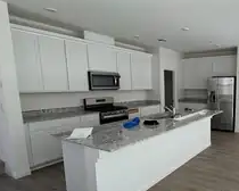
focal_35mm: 26
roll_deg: +0.3
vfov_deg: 54.7
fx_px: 184
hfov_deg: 59.0
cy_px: 110
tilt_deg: -7.2
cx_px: 203
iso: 64
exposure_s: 1/99
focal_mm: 2.22
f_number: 2.2
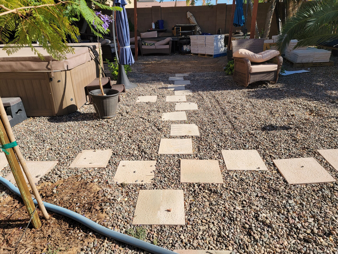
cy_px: 127
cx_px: 169
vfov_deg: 56.8
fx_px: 234
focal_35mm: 24
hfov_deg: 71.6
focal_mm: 6.7
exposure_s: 1/712
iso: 16
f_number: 1.8
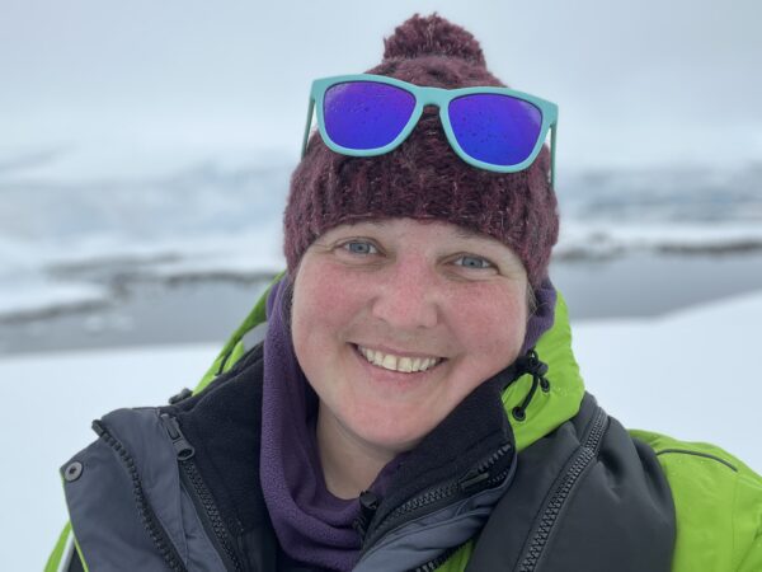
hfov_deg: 60.0
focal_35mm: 30
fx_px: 660
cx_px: 381
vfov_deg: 46.8
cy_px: 286
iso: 32
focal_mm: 2.71
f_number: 2.2
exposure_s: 1/285
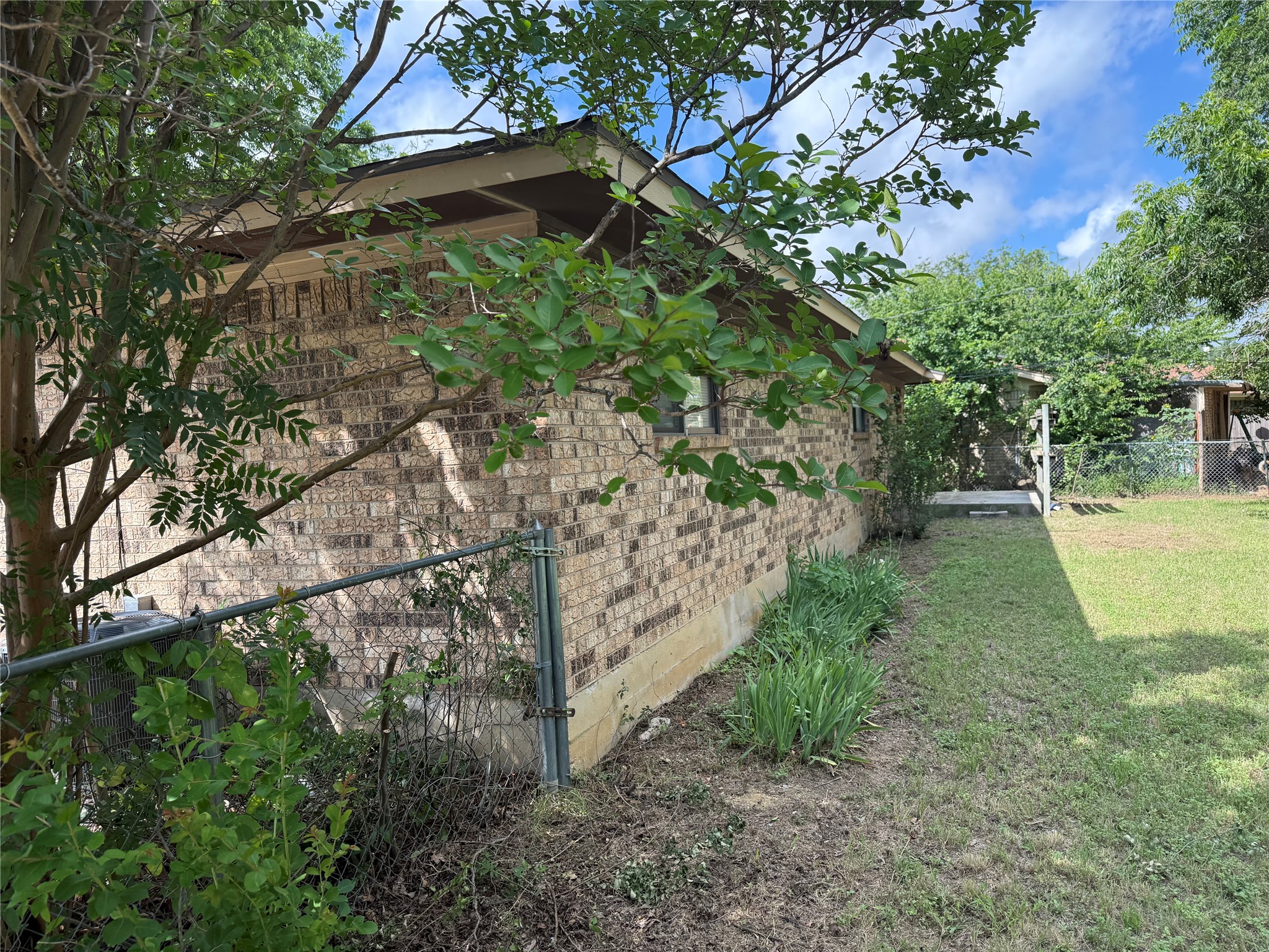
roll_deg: +2.4
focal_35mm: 24
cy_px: 476
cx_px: 634
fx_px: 880
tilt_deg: -1.8
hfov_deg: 71.6
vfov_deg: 56.8
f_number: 1.78
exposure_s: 1/1271
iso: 100
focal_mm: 6.76
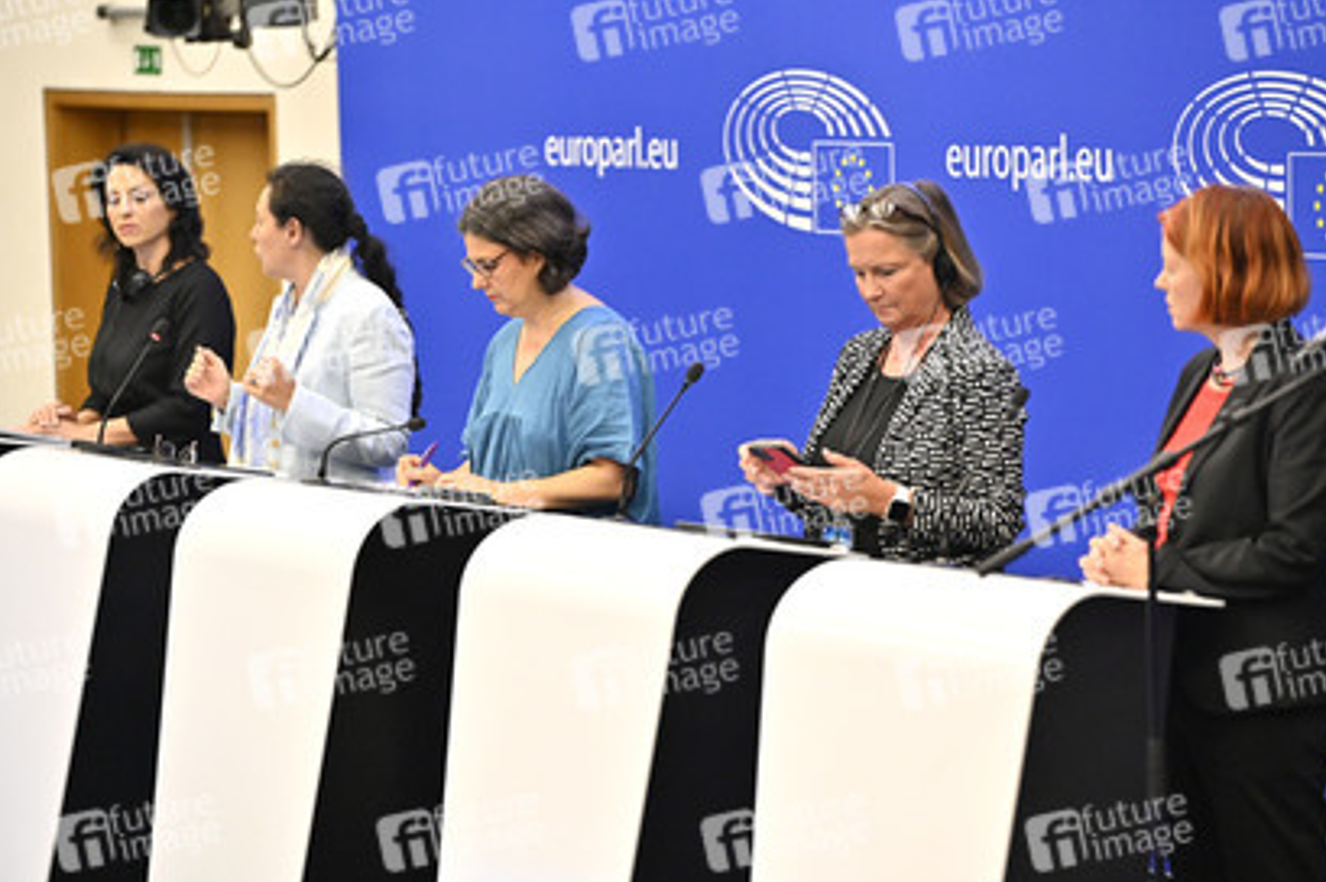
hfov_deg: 14.9
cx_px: 699
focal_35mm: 138
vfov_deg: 9.9
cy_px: 428
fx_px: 5079
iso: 5000
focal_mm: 125
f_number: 2.8
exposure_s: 1/800
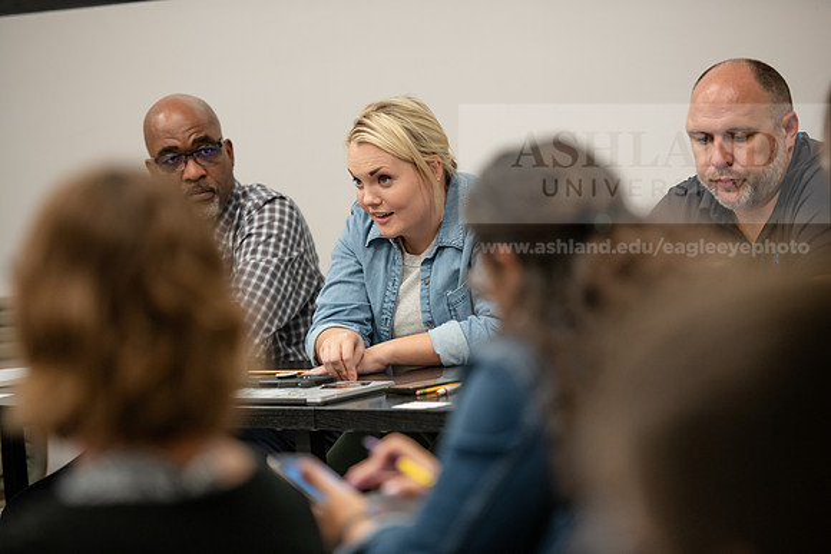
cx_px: 416
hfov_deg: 14.2
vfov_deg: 9.5
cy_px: 277
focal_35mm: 145
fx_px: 3348
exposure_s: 1/200
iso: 1250
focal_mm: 145
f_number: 2.8
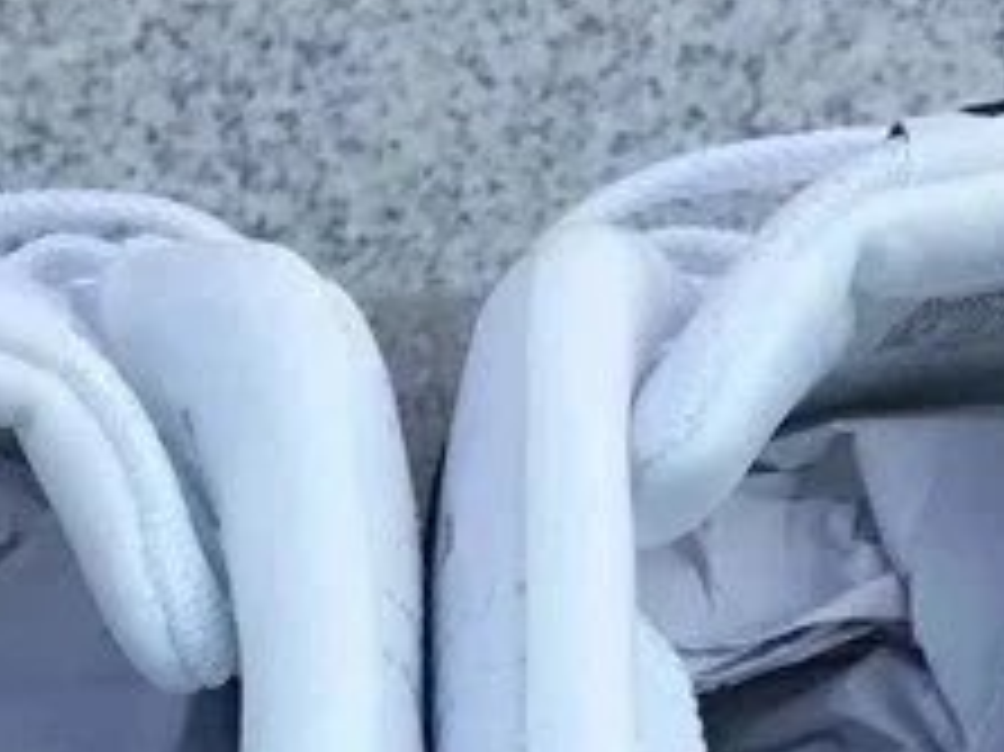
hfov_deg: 15.8
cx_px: 428
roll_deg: -1.0
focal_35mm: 125
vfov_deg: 11.2
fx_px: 3624
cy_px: 1277
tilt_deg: -35.8
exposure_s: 1/455
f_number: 2.4
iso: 25
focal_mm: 3.3
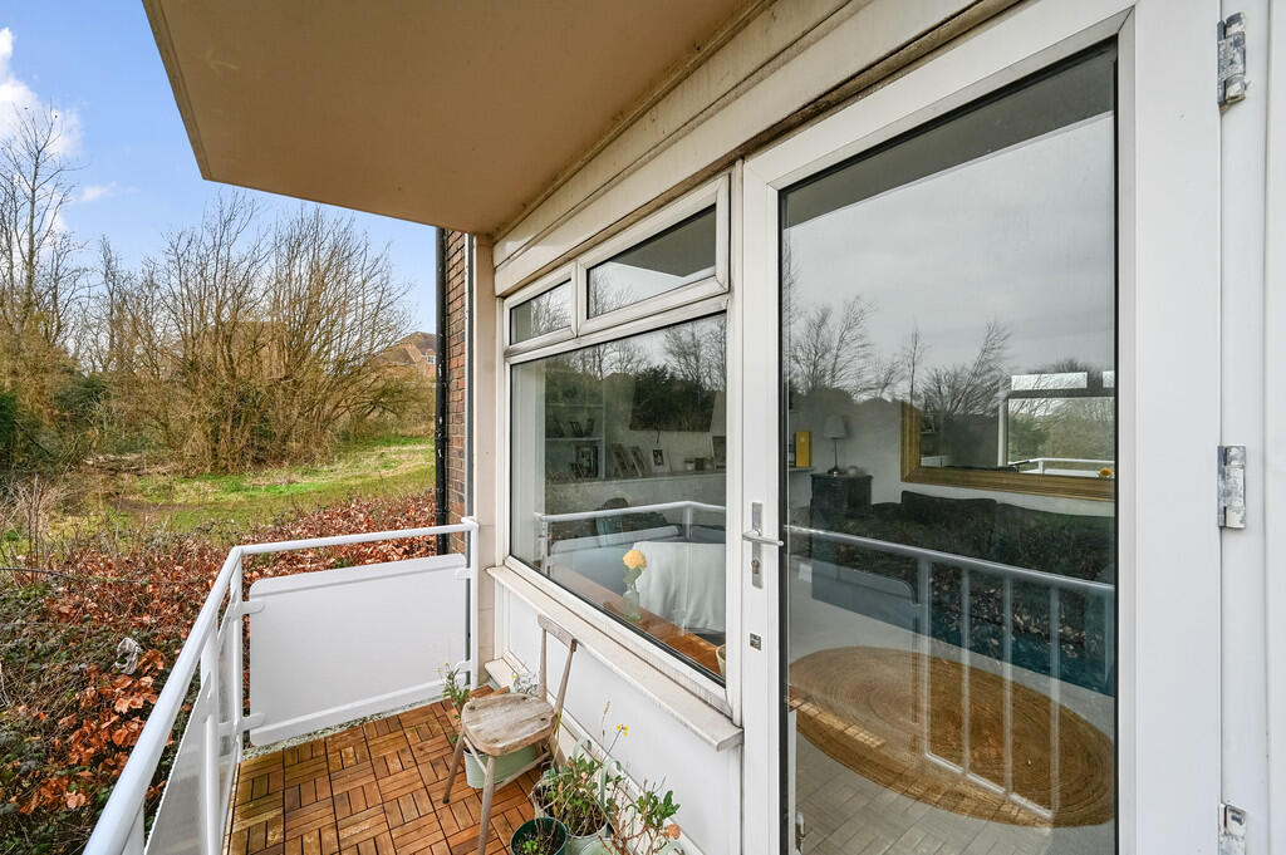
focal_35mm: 14
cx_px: 643
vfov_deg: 81.1
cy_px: 428
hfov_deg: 104.3
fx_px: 500
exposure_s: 1/60
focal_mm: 14
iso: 320
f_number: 8
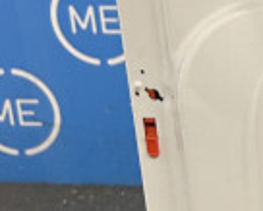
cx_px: 560
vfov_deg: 10.2
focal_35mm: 150
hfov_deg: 11.3
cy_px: 234
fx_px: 1168
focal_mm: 5.7
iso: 80
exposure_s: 1/50
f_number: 1.5
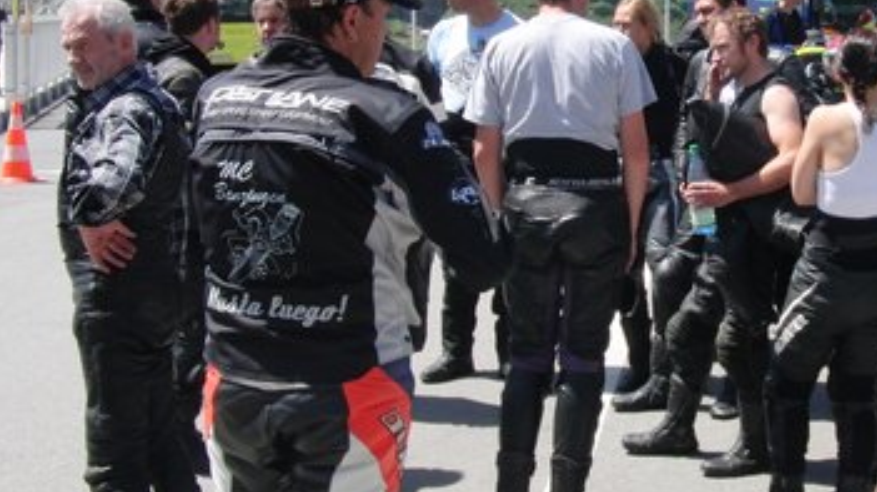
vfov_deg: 17.3
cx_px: 702
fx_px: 1604
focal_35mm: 69
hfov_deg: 29.9
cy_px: 105
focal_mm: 6.42
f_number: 3.6
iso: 100
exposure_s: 1/800
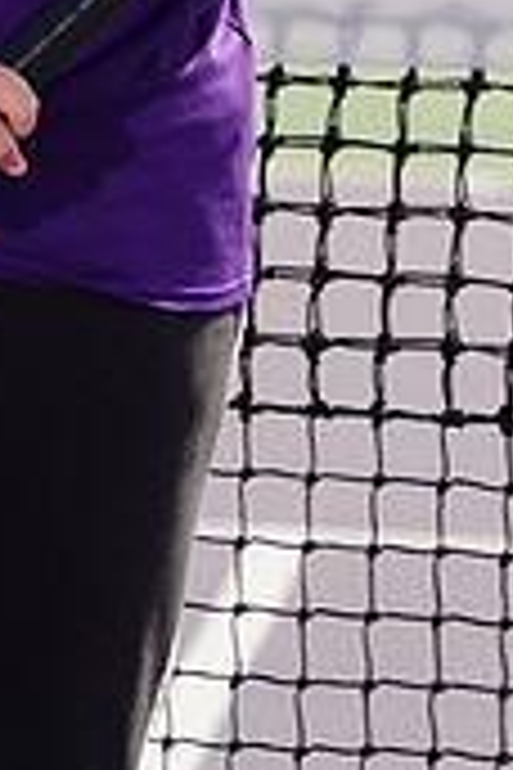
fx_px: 19877
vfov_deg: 2.2
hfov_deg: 1.5
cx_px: 83
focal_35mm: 930
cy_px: -450
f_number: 8
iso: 100
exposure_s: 1/250
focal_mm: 274
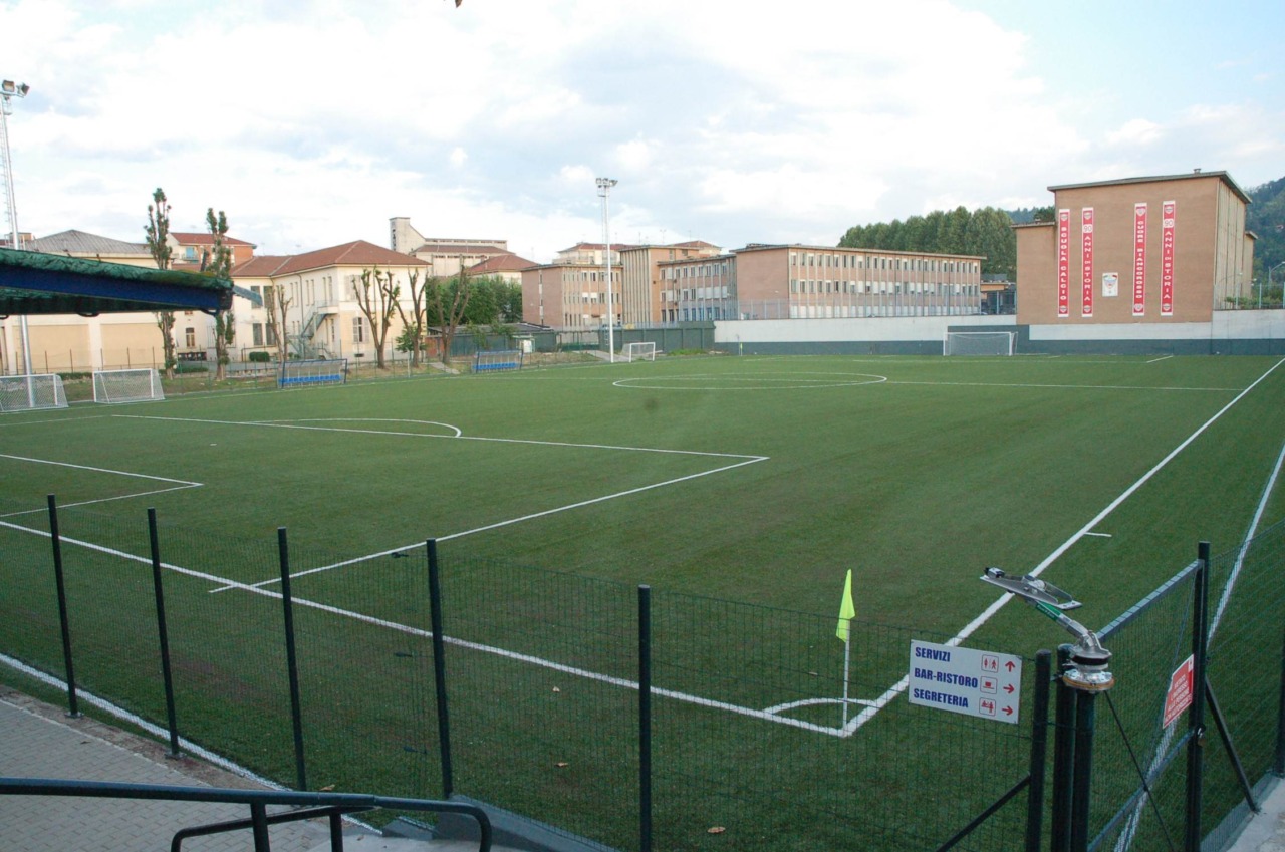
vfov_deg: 47.8
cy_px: 426
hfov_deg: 67.5
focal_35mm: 27
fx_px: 962
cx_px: 642
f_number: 9.5
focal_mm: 18
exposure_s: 1/350
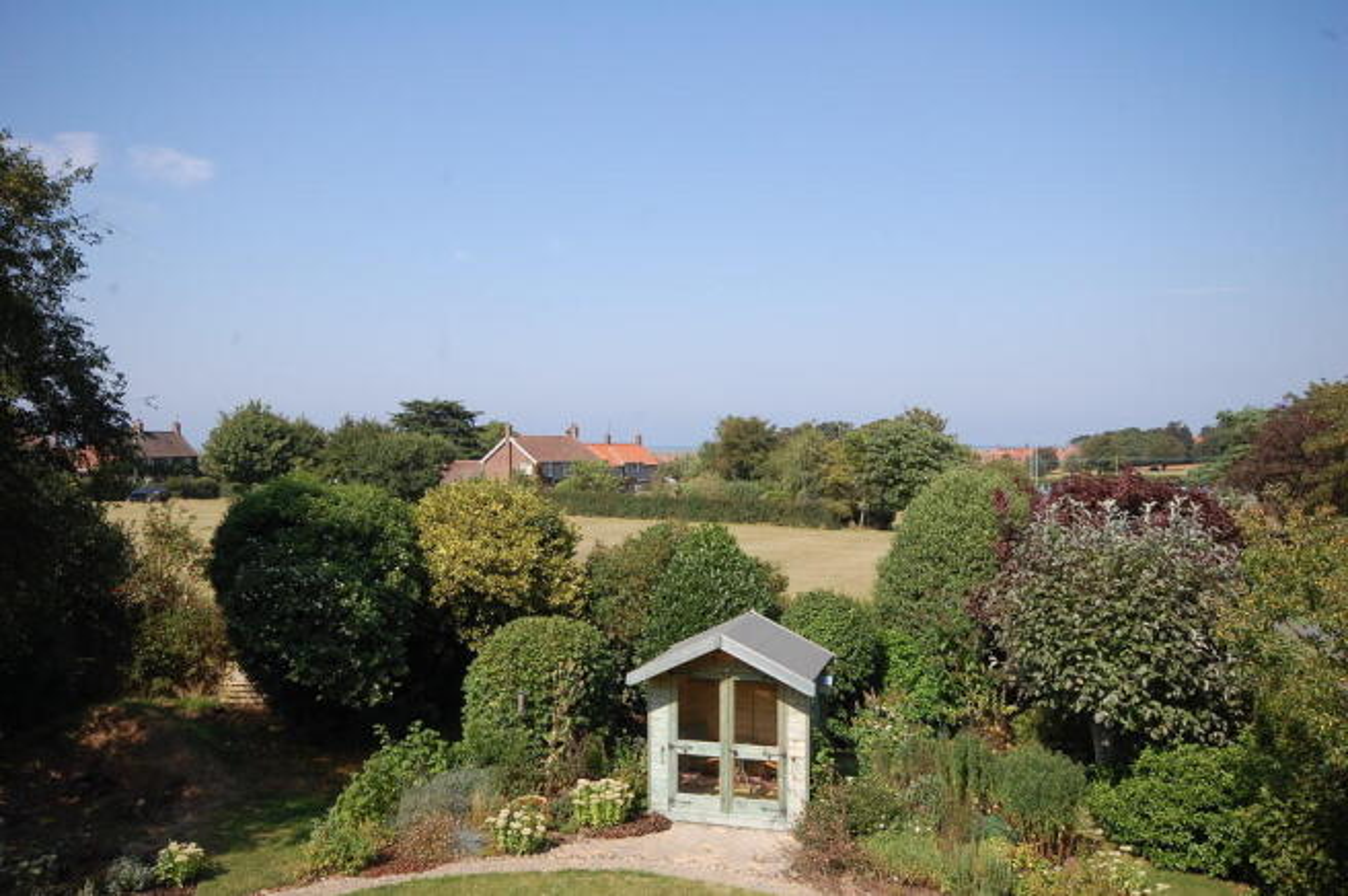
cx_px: 674
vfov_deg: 43.5
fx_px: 1122
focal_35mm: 30
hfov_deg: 62.0
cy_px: 448
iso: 250
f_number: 10
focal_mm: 20
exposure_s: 1/250
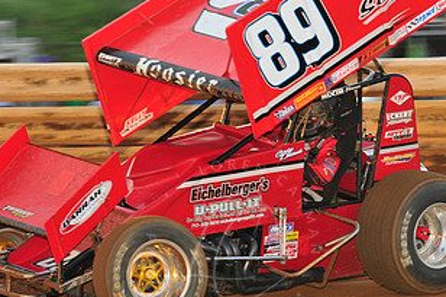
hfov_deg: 7.5
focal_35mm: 273
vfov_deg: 5.0
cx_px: 232
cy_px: 113
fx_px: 3380
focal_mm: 145
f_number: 7.1
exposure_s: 1/320
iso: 800
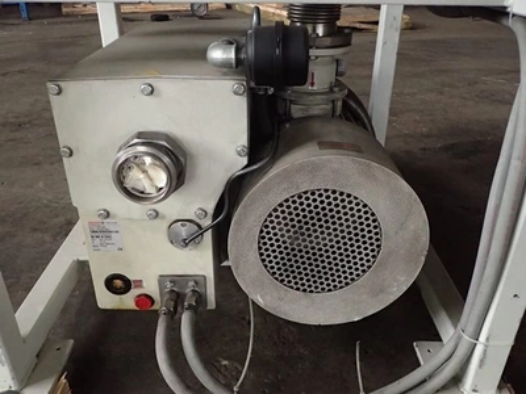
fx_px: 456
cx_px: 263
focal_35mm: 30
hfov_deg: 60.0
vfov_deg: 46.8
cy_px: 197
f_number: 2.3
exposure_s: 1/25
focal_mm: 5.5
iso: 800
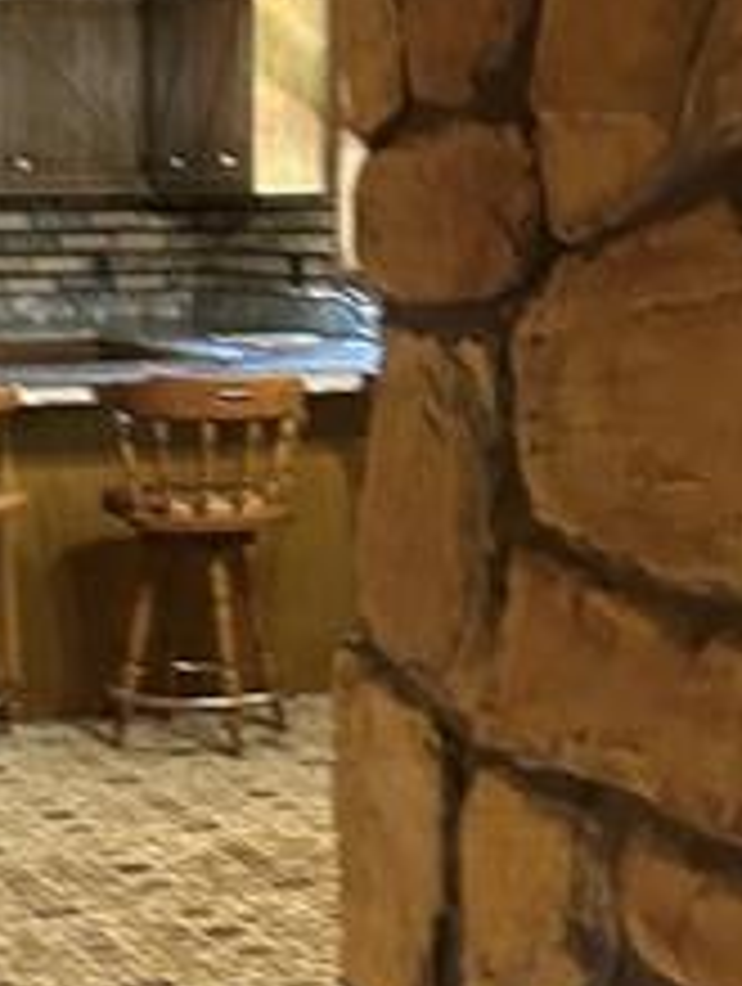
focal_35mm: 84
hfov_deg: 17.5
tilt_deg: -13.4
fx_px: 2394
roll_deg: -0.1
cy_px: 689
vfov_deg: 23.1
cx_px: 171
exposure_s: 1/38
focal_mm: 6.86
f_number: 1.78
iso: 1000
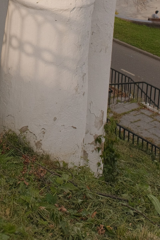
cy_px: -37
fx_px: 660
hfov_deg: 13.7
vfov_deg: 19.6
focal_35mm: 99
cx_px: 20
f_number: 4
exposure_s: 1/2400
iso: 640
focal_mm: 23.5
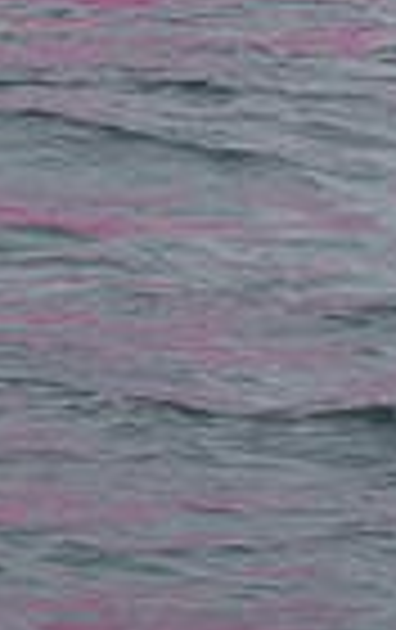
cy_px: -216
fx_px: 7240
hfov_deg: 3.1
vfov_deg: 5.0
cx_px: 250
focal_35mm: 421
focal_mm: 100
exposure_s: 1/800
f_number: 10
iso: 250
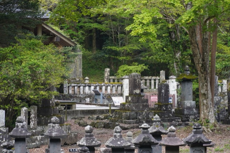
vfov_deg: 6.9
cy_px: 76
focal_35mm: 200
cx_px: 115
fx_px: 1277
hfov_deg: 10.3
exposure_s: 1/250
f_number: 5.6
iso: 1250
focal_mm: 200
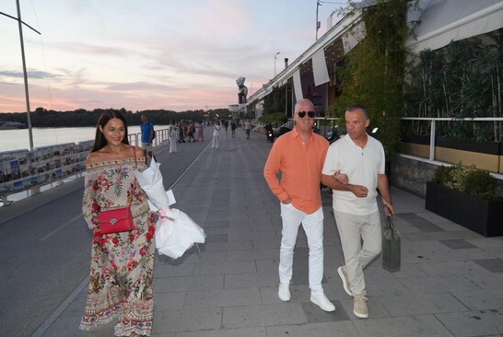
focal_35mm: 26
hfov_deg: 69.3
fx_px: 364
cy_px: 181
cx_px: 264
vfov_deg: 49.7
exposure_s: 1/200
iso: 1600
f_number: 4
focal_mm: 24
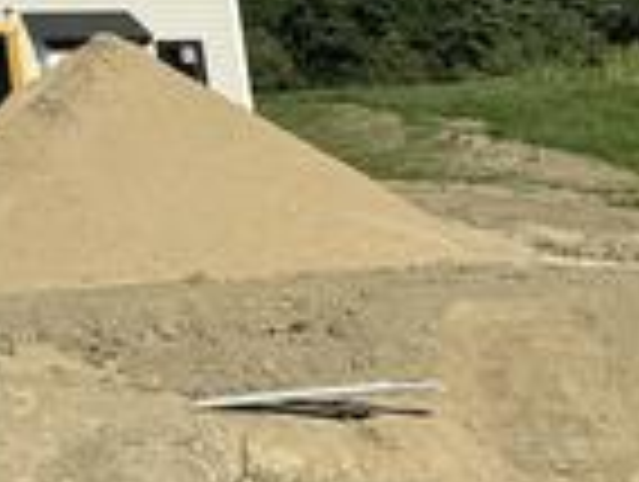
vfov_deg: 10.7
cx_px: 1449
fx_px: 2496
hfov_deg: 12.2
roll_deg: +2.4
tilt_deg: -13.2
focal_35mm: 135
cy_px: 698
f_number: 1.78
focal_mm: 6.76
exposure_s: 1/5814
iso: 80
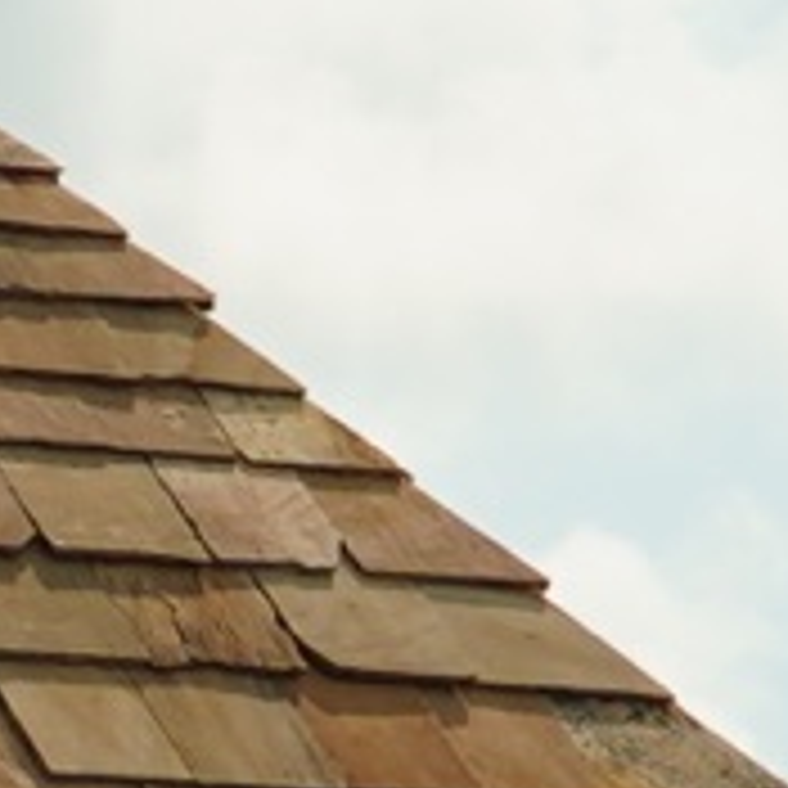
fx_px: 13701
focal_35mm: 532
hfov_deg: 3.3
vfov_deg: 3.3
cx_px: -738
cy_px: 1432
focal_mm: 41
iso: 100
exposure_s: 1/640
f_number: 4
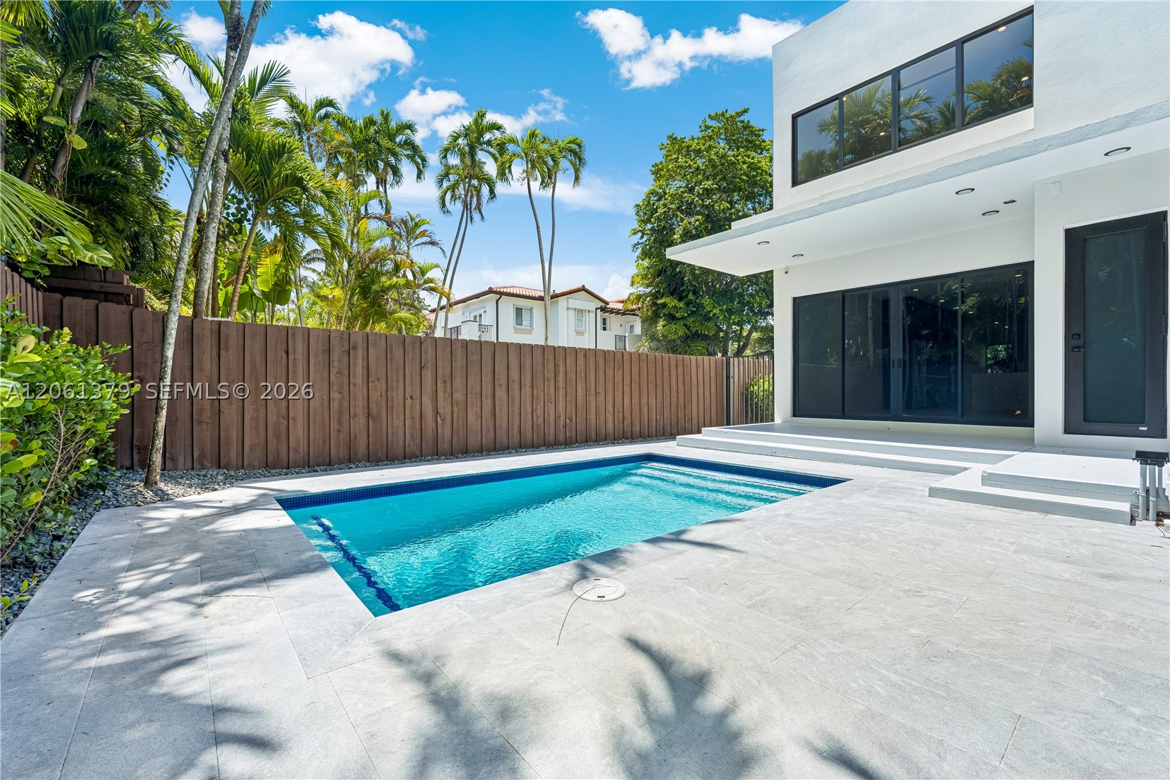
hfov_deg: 104.3
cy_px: 390
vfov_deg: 81.2
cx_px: 585
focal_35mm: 14
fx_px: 455
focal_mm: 14
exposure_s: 1/320
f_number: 11
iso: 200
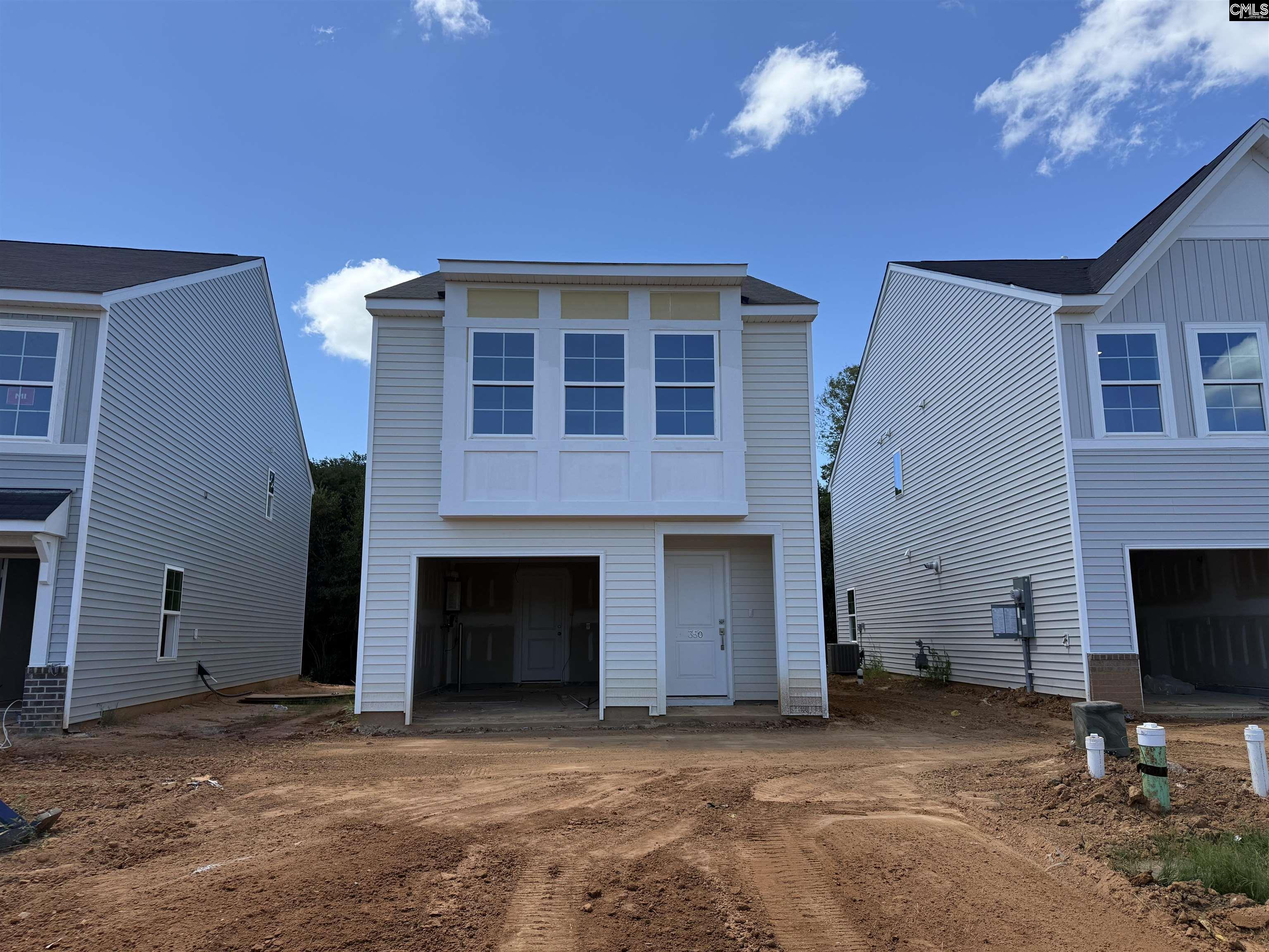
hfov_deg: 71.6
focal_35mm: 24
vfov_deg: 56.8
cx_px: 634
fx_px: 880
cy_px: 476
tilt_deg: +10.2
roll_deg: +0.1
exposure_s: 1/3953
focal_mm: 6.76
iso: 100
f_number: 1.78
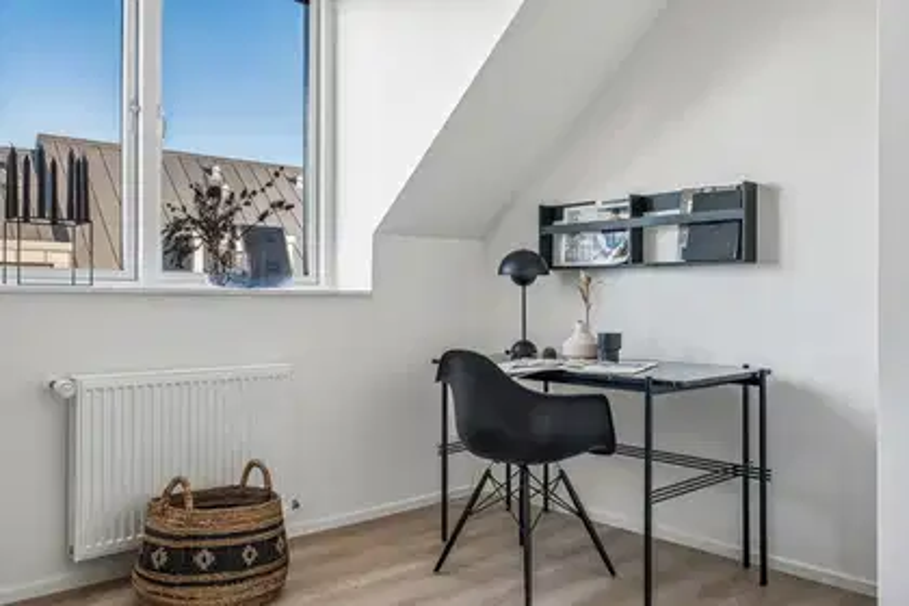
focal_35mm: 29
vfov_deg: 45.0
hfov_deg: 63.7
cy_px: 303
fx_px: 732
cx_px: 454
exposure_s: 1/50
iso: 400
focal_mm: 29
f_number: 5
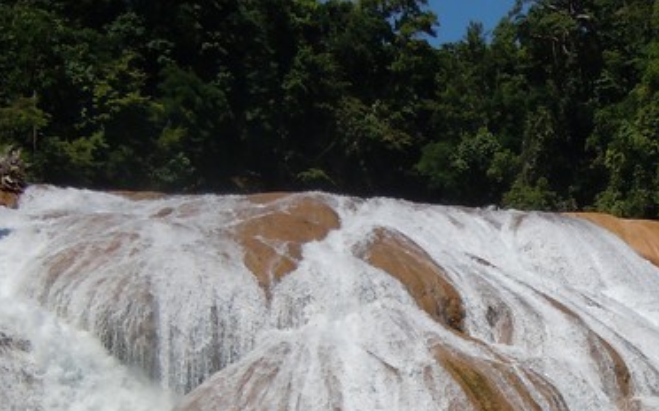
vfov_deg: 16.3
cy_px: 485
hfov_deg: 26.1
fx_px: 1382
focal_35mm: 77
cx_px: 563
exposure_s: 1/500
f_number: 7
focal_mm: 5.4
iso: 100
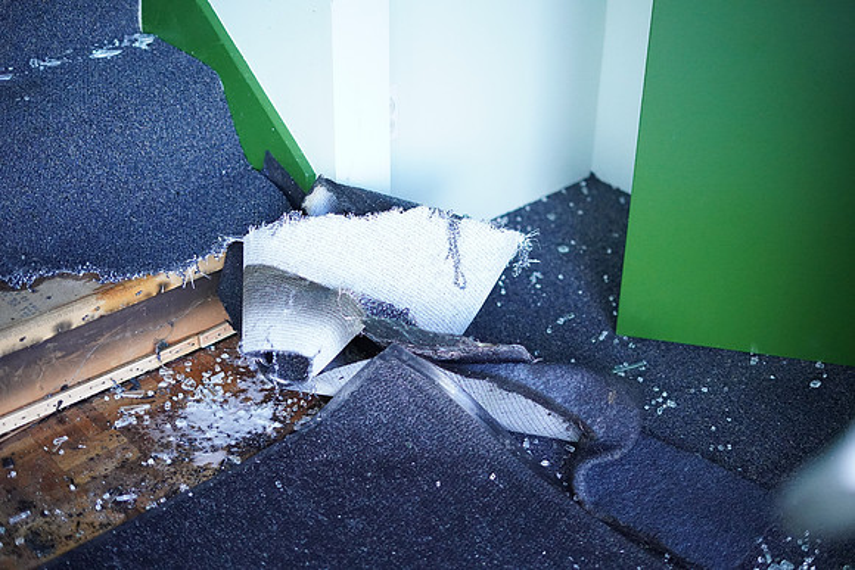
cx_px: 428
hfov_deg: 39.6
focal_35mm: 50
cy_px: 285
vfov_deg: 27.0
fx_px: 1188
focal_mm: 50
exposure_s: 1/5000
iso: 8000
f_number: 1.8
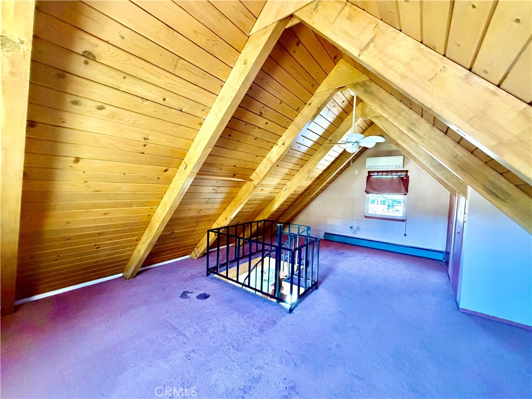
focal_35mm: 14
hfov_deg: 102.1
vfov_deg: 85.7
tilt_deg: -2.9
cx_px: 266
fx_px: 215
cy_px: 200
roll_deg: -2.9
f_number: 2.2
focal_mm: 2.22
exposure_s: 1/60
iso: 800
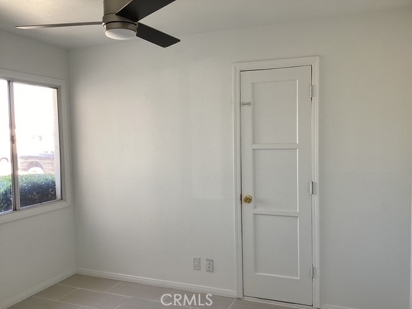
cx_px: 206
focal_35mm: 31
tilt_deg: -3.9
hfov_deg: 58.4
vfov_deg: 45.4
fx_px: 369
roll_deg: +1.2
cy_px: 154
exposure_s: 1/60
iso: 64
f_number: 2.4
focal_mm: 3.3
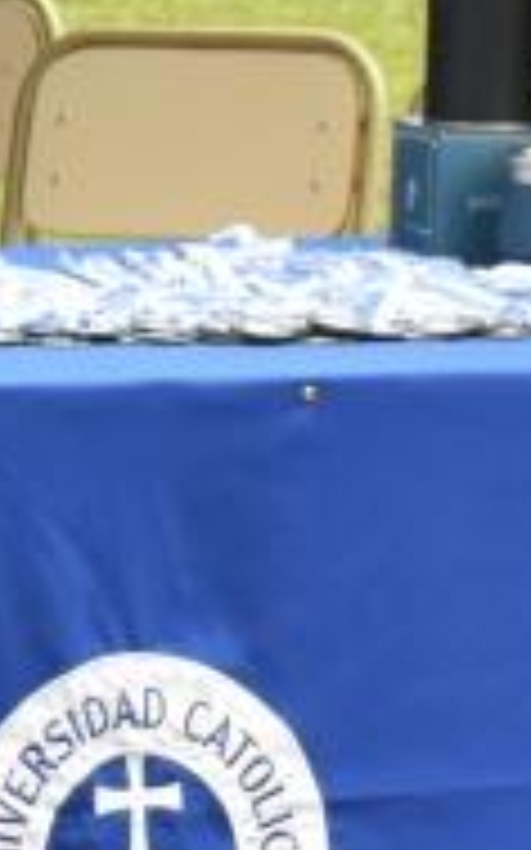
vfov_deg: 5.3
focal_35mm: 397
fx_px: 9199
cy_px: 290
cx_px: -342
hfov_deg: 3.3
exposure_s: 1/320
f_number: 9
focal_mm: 48
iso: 2000
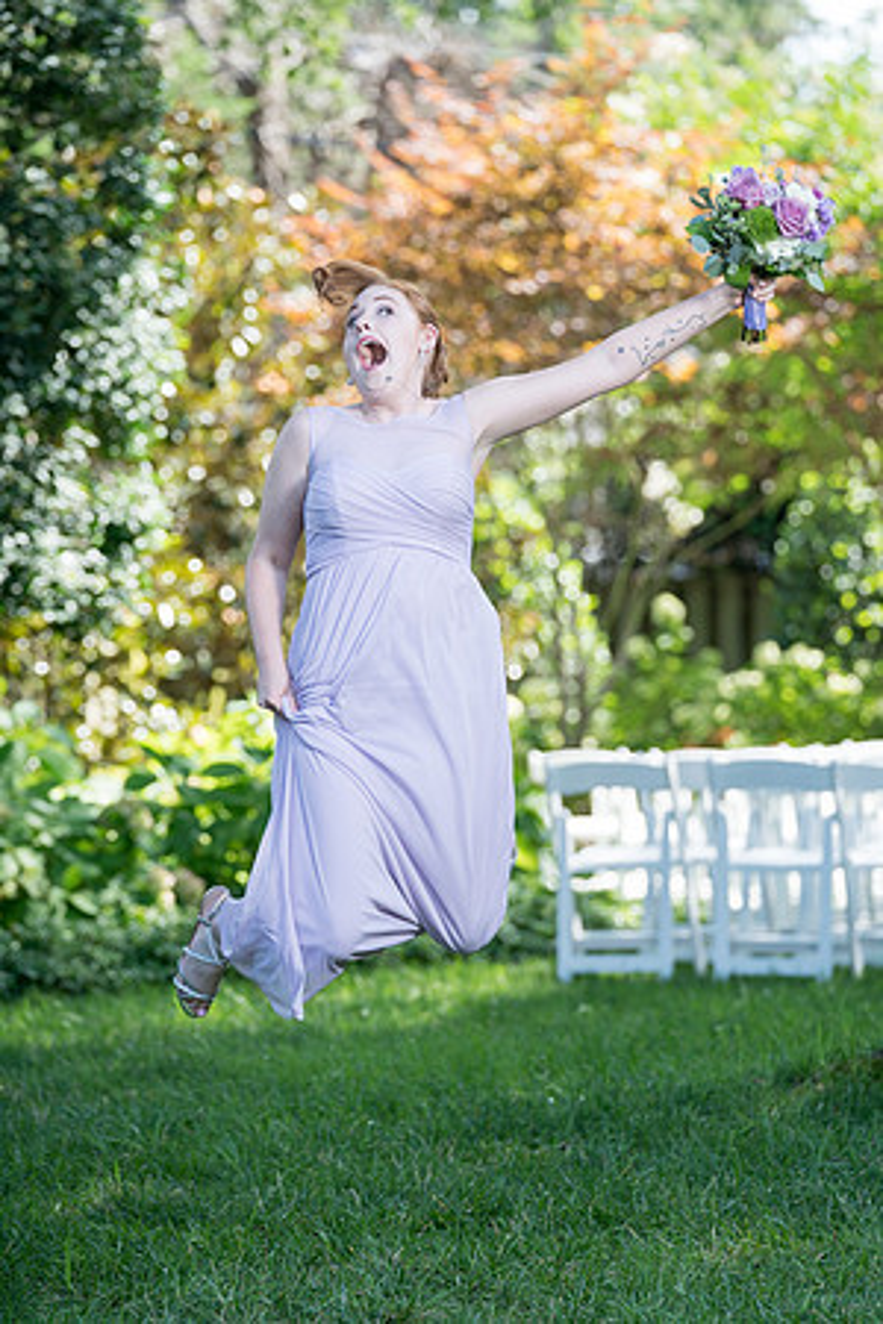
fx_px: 5849
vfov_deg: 12.9
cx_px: 442
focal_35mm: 159
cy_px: 662
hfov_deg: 8.6
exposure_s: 1/200
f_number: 4
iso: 160
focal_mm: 159
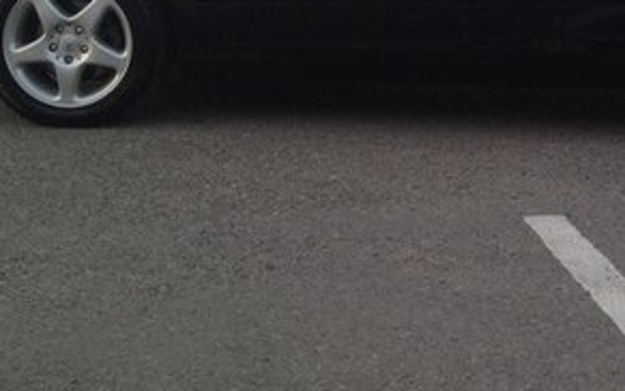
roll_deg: -2.6
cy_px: -40
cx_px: 580
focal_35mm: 84
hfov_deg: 23.9
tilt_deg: -6.8
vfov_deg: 15.2
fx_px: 1431
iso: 80
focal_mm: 4.28
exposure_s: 1/20
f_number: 2.4
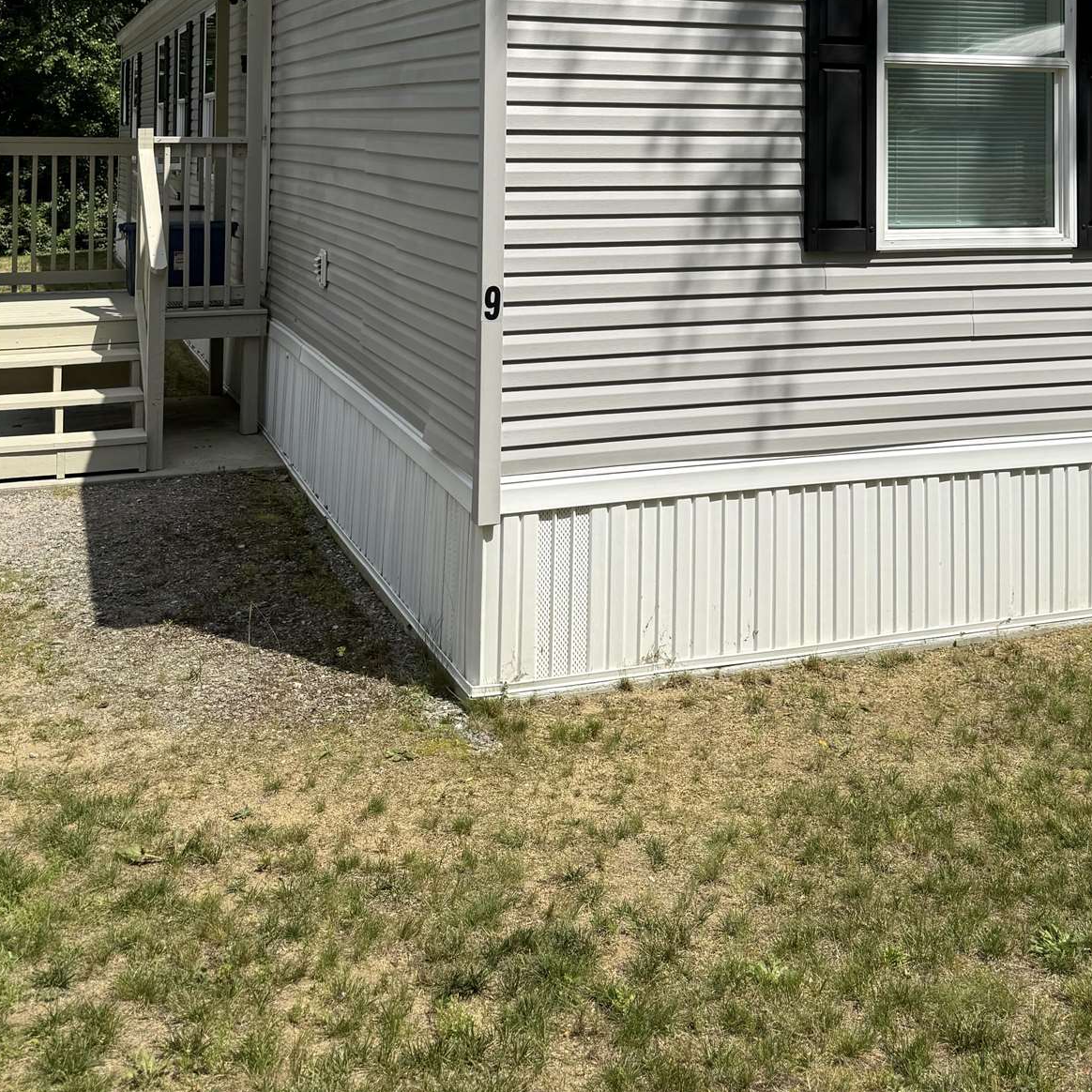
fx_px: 1499
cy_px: 99
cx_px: 654
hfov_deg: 39.9
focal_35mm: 42
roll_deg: -0.1
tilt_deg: +2.5
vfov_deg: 37.3
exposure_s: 1/6173
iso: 80
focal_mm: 6.76
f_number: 1.78
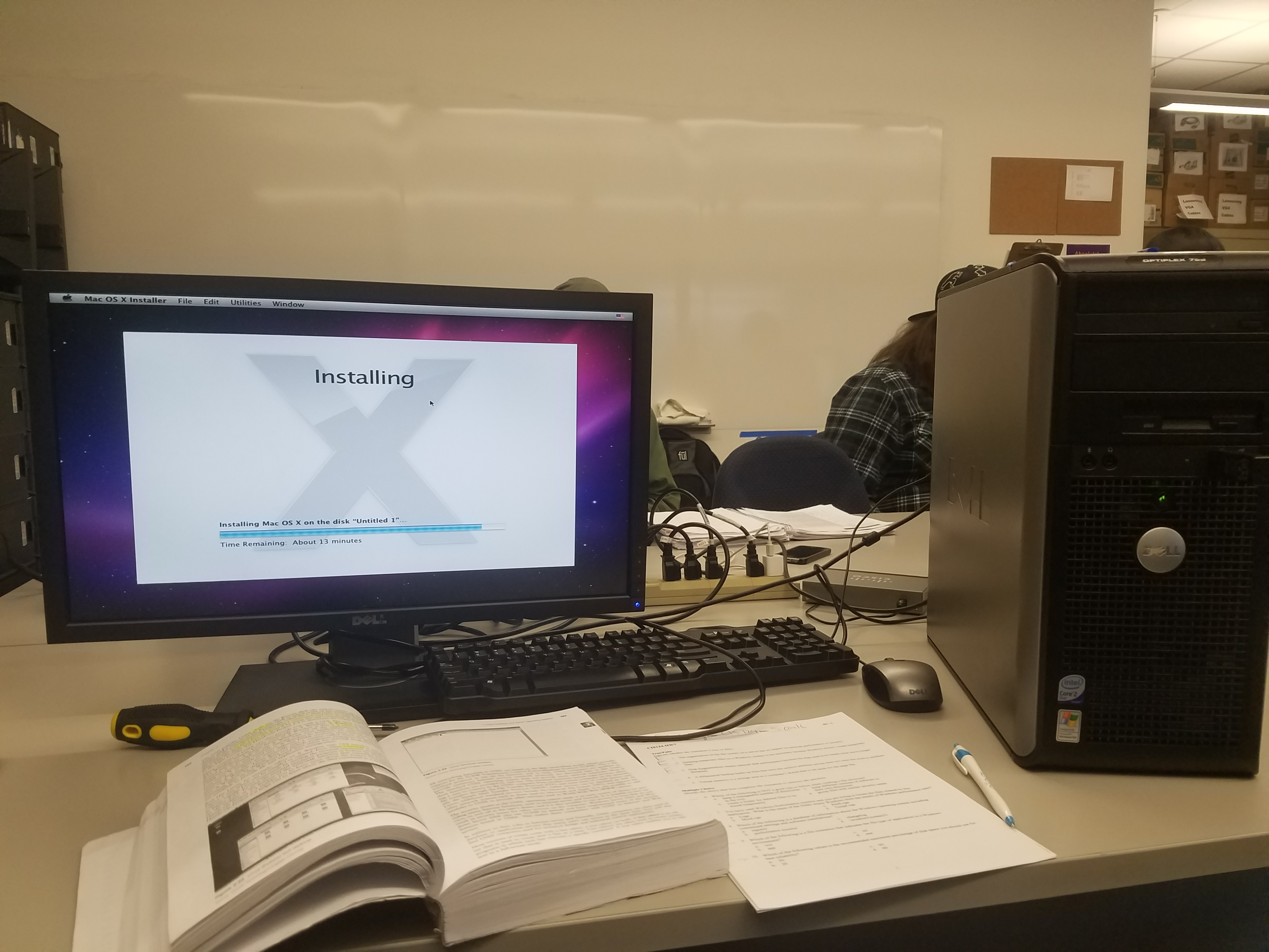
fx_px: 953
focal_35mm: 26
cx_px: 634
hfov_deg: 67.3
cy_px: 476
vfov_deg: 53.1
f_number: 1.7
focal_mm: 4.2
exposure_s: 1/120
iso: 200
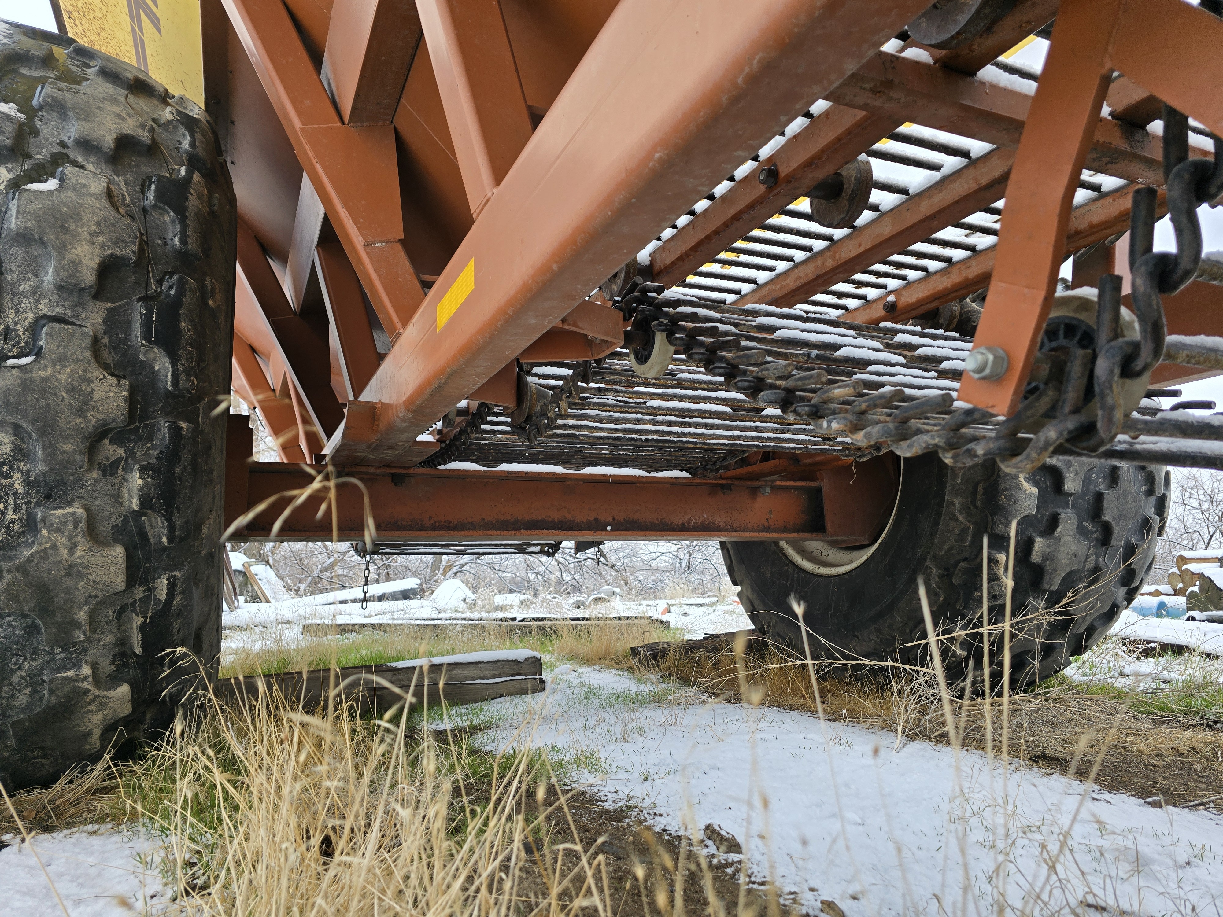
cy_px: 458
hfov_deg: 73.9
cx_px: 612
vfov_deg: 58.9
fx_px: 813
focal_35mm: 23
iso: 16
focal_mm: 6.3
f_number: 1.7
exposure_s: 1/180
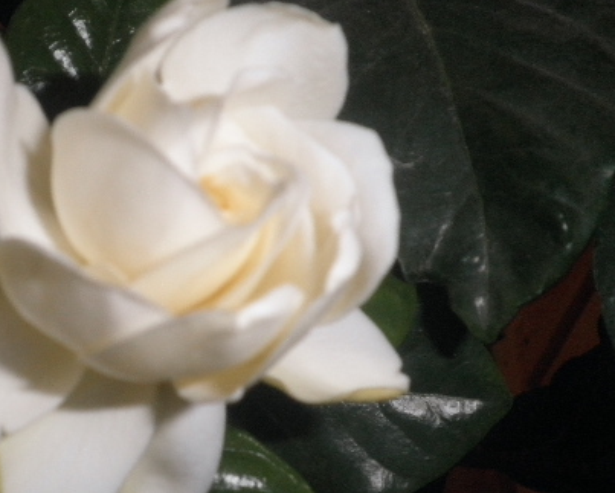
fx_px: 874
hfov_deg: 37.6
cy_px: 299
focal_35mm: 48
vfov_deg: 31.4
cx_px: 137
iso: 160
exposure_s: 1/40
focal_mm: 5.5
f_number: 8.4
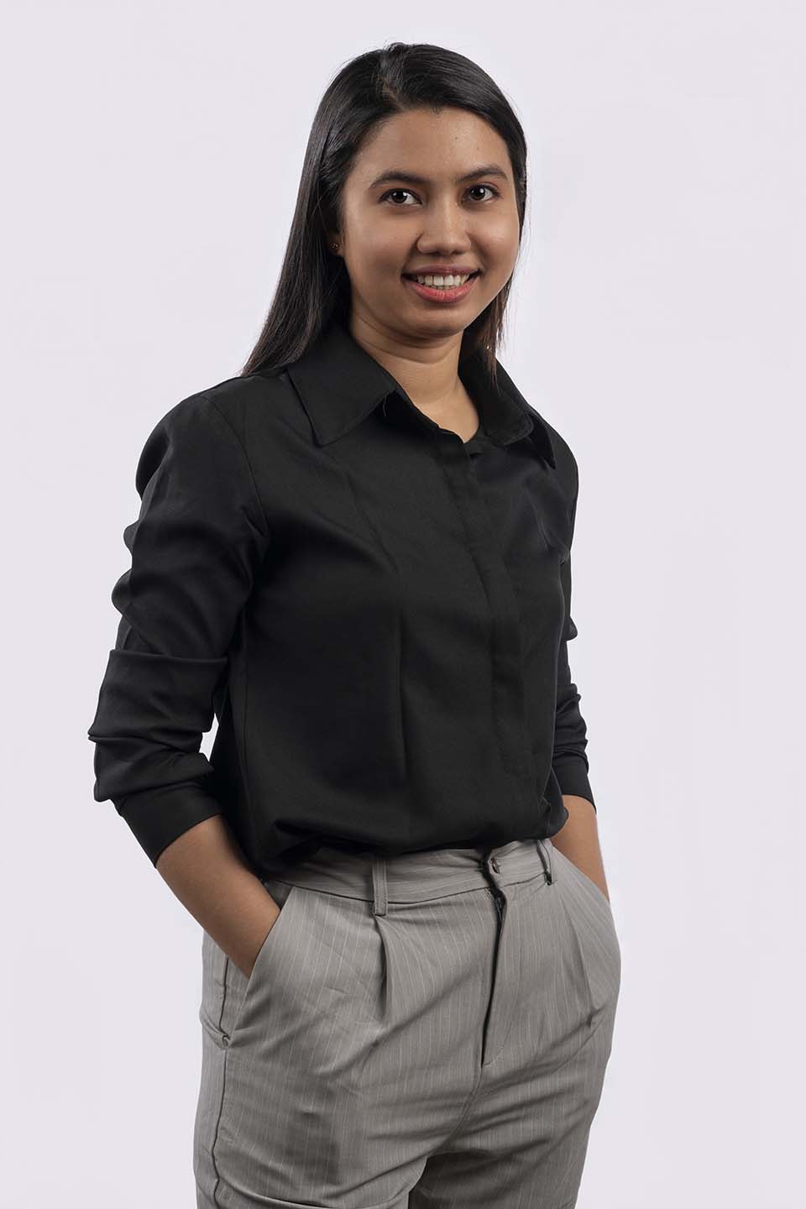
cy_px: 604
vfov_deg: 19.5
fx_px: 3526
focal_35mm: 105
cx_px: 403
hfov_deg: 13.0
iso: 100
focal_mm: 105
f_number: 10
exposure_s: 1/250
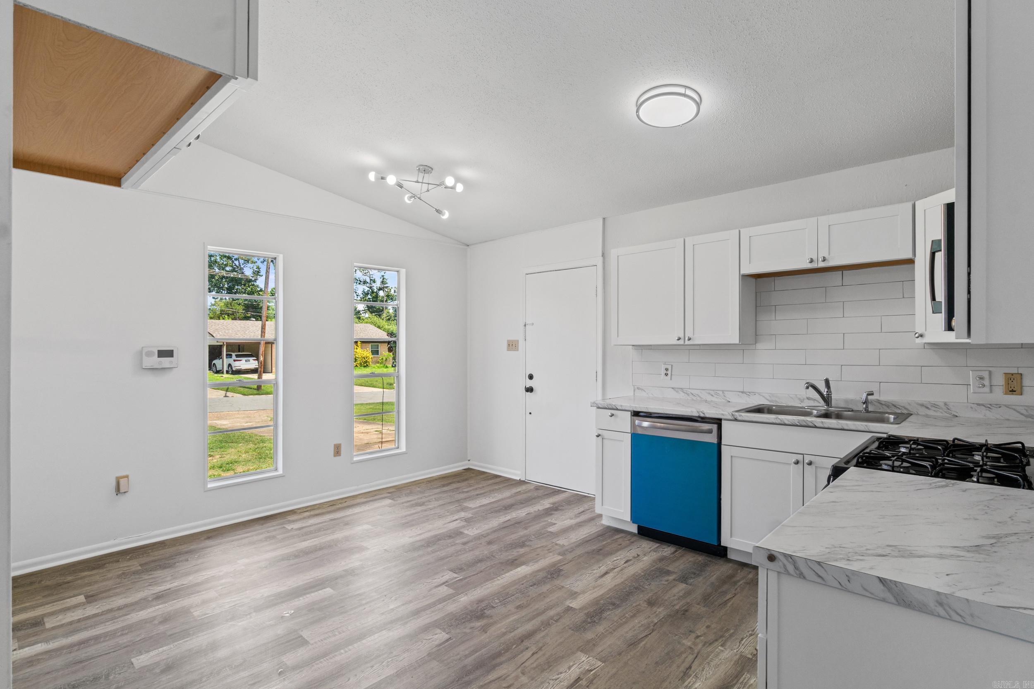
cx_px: 517
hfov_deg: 90.0
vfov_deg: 67.4
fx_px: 517
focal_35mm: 18
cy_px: 344
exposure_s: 1/10
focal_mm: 12
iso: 250
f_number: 9
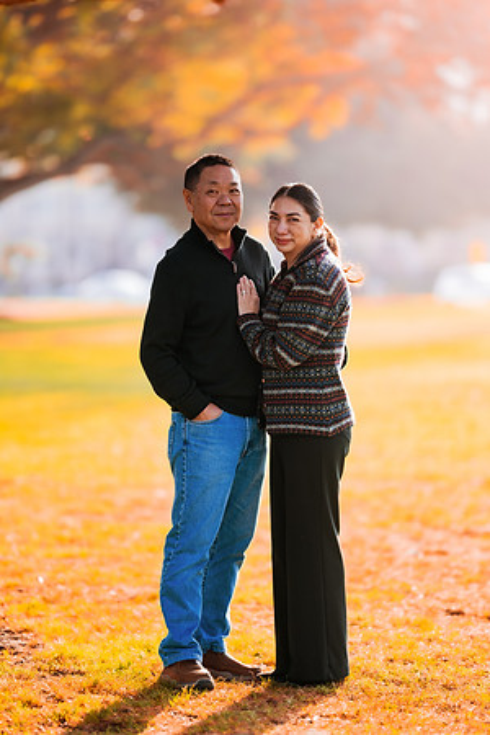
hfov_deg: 10.2
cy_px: 368
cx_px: 245
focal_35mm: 135
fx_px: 2756
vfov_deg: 15.2
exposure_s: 1/400
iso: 100
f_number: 1.8
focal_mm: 135
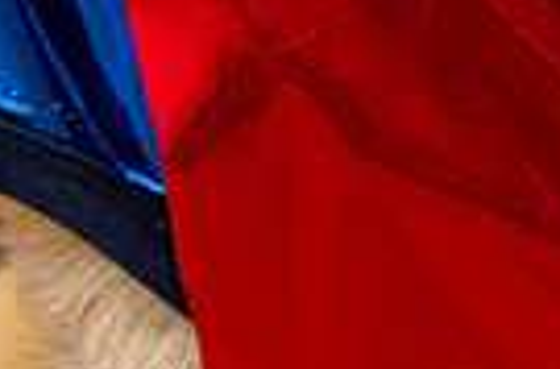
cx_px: -108
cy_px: 595
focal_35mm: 555
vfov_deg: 2.5
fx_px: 8603
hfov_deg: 3.7
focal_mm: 86
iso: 200
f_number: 2.8
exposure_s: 1/200
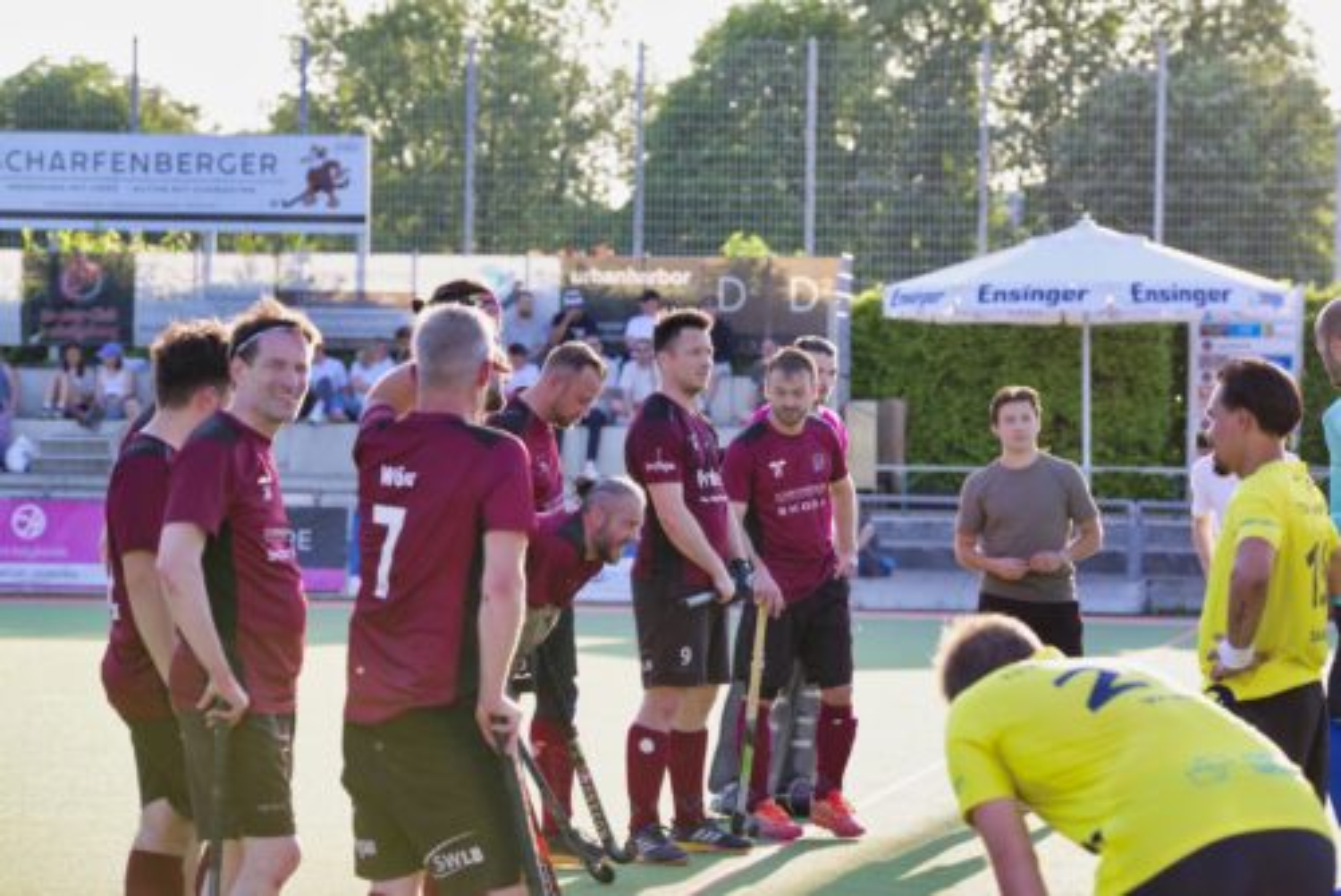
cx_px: 670
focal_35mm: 133
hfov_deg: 15.4
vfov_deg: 10.3
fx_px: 4957
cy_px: 448
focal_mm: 133
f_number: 7.1
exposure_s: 1/640
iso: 1600
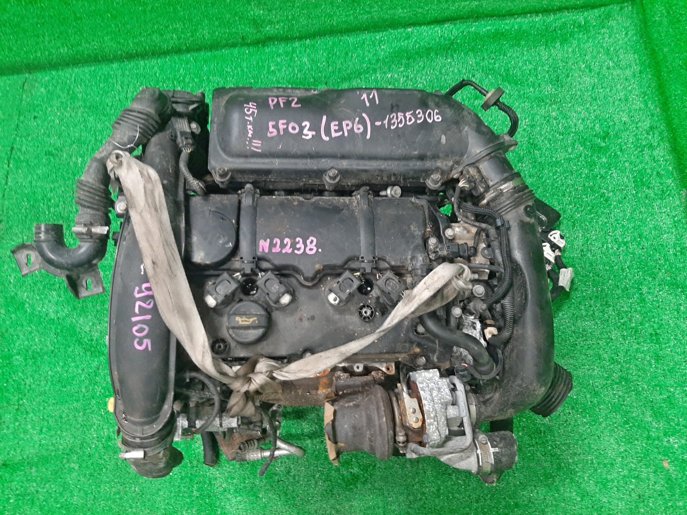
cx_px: 344
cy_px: 258
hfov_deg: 67.3
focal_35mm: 26
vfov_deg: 53.1
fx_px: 516
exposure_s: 1/50
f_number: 1.7
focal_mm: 3.93
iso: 210
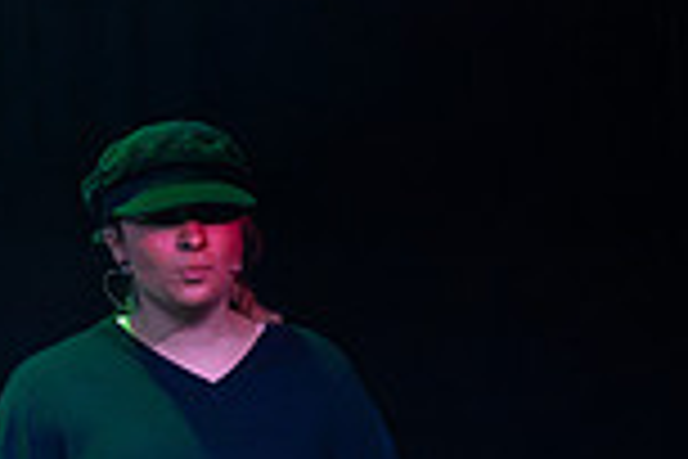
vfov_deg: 2.5
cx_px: -454
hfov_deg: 3.7
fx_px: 10472
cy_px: 704
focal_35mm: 548
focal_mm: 145
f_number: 4
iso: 5000
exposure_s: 1/800
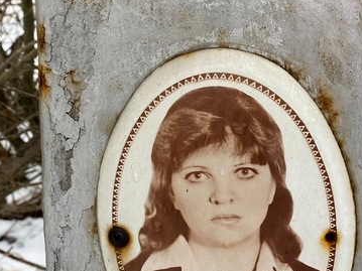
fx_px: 606
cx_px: 237
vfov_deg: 24.9
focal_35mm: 58
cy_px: 210
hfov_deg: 33.0
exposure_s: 1/121
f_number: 1.8
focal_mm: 4.25
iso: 80
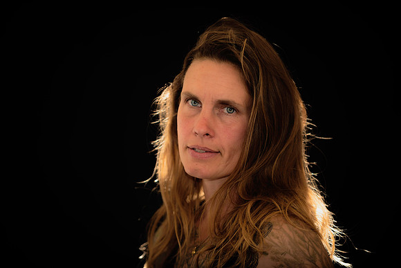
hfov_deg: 12.1
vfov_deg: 8.1
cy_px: 134
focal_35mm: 170
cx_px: 200
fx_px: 1894
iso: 50
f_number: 2.8
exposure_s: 1/40
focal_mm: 170
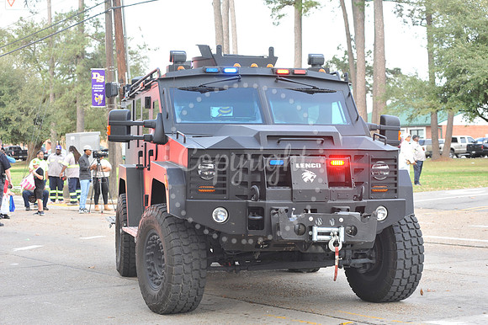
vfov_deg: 17.0
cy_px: 162
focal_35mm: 80
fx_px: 1084
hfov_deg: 25.4
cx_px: 244
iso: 250
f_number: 7.1
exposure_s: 1/80
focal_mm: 80
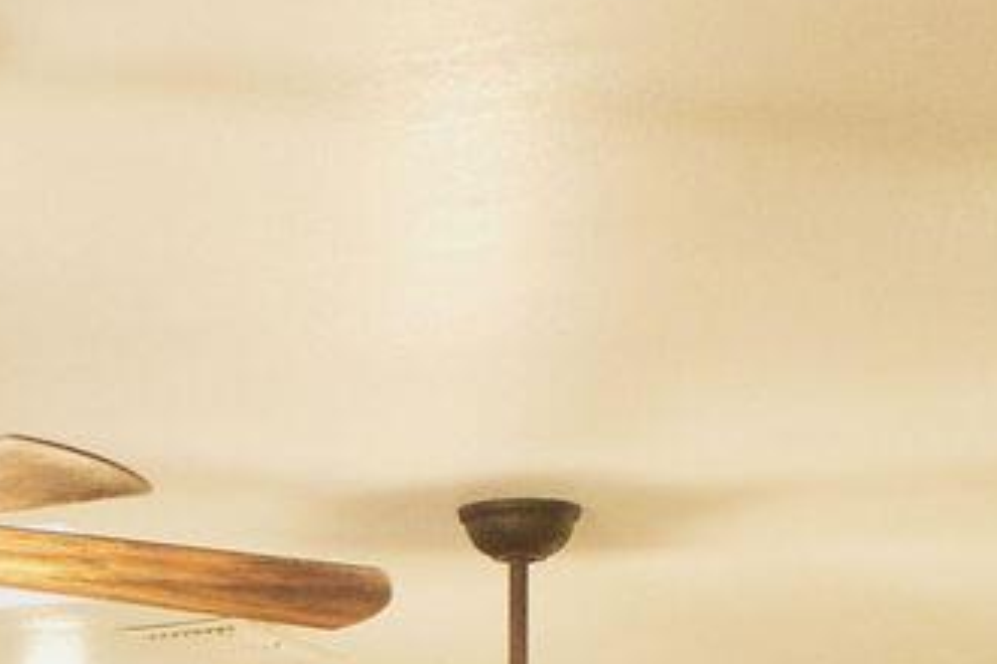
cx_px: 115
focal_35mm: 205
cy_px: 1962
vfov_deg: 6.2
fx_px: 5677
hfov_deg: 10.0
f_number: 4
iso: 4000
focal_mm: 33
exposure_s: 1/160
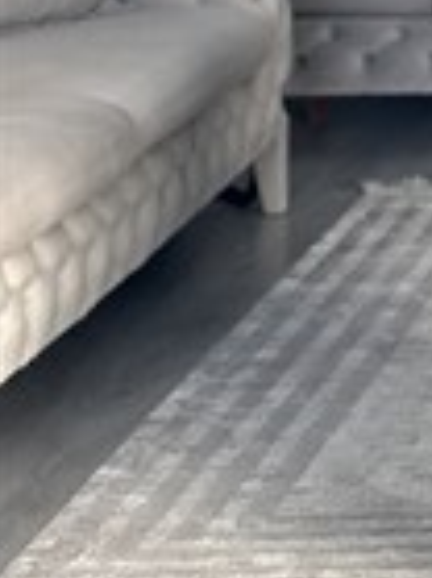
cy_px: -137
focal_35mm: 175
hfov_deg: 8.2
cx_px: 785
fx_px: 2916
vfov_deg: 11.1
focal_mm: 6.86
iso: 100
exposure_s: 1/141
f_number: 1.78
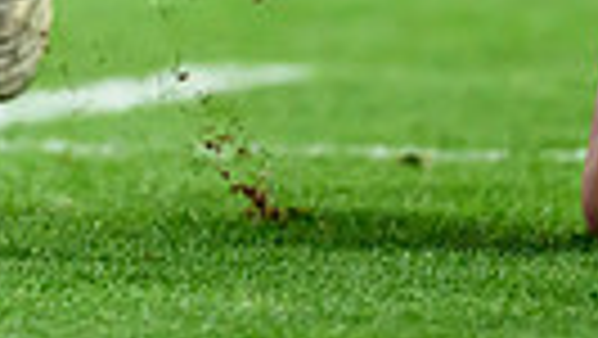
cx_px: 229
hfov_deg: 1.0
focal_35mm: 2266
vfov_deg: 0.5
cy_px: -479
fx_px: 35953
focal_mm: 400
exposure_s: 1/2500
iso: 3200
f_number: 2.8
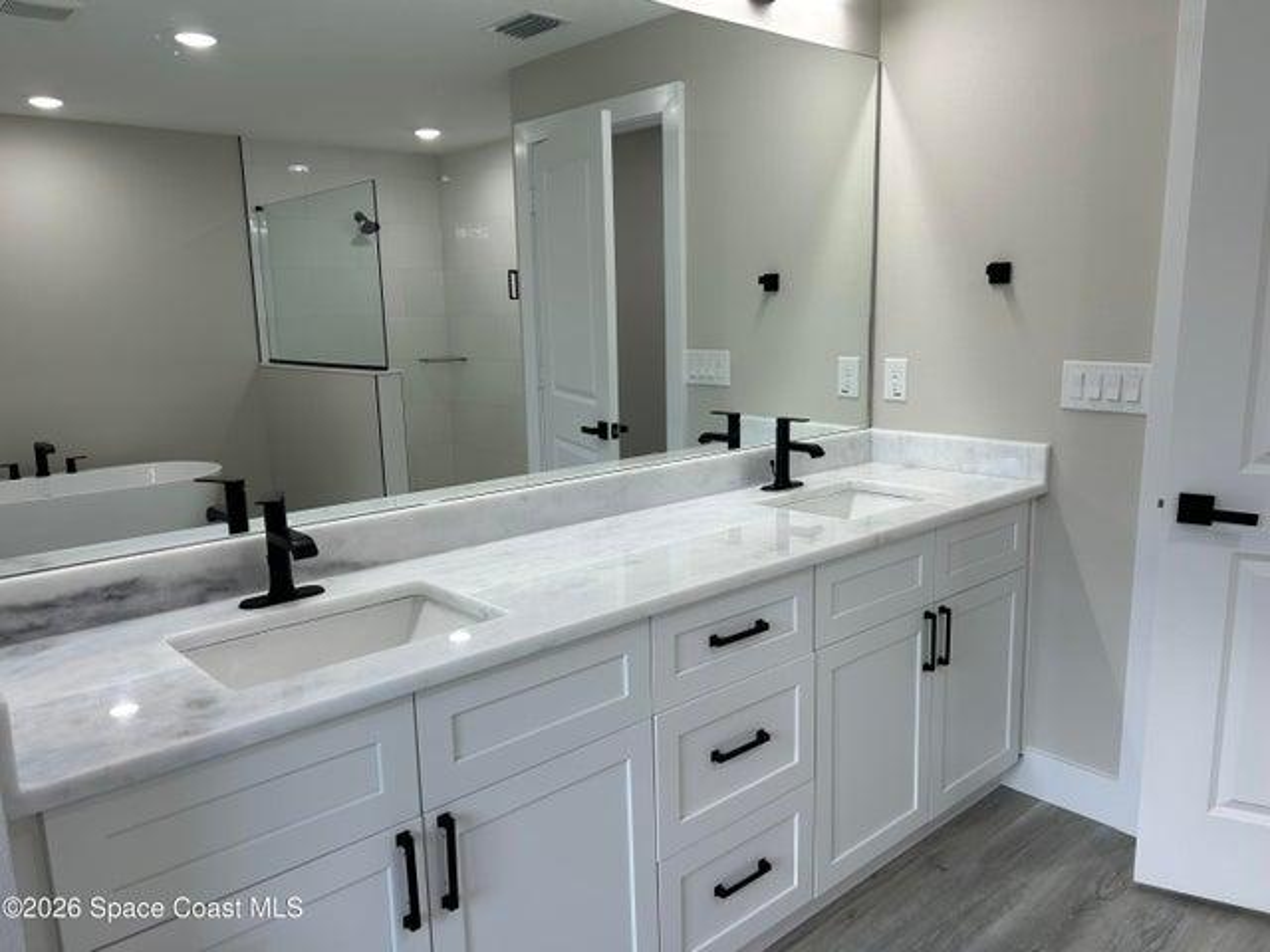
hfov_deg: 67.3
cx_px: 635
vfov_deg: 53.1
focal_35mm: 26
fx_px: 954
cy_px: 476
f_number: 1.5
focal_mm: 5.7
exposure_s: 1/120
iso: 40
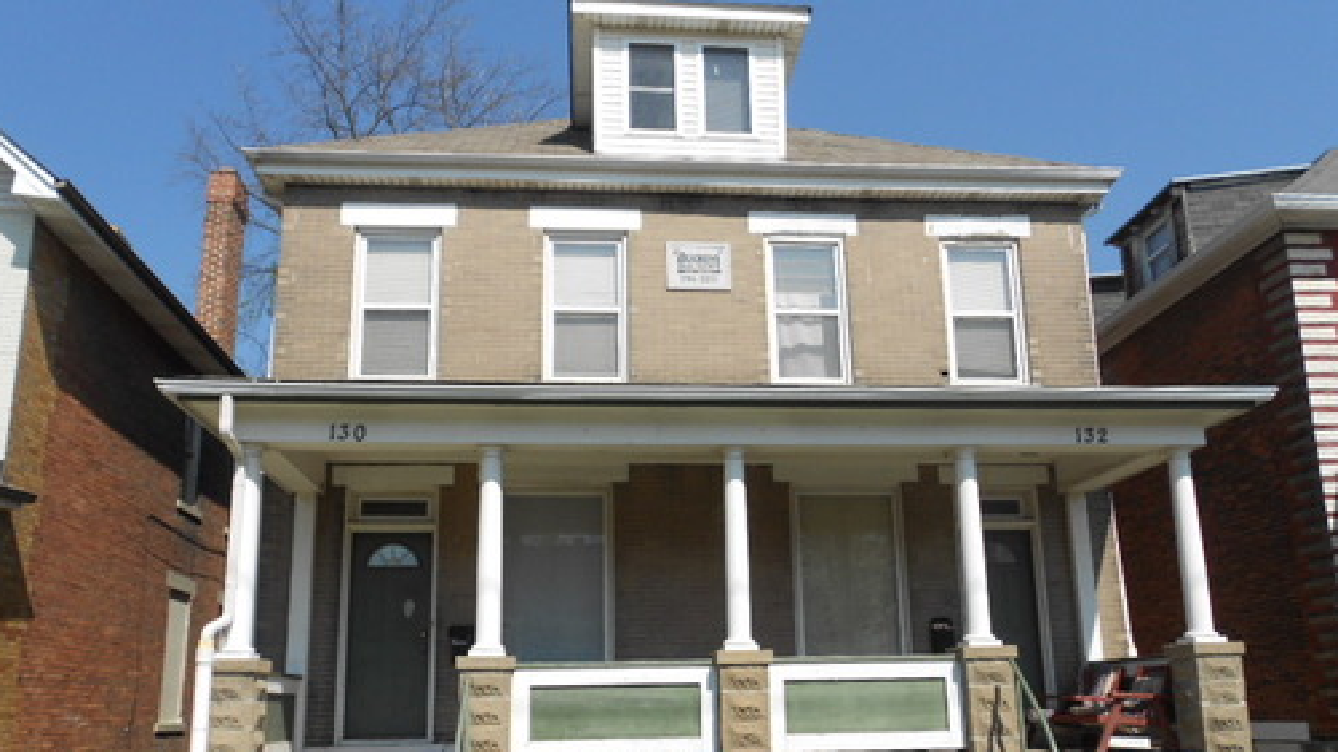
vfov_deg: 39.9
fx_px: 1029
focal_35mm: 29
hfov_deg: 66.1
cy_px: 471
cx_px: 666
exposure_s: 1/1250
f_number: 3.2
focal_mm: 4.6
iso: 80
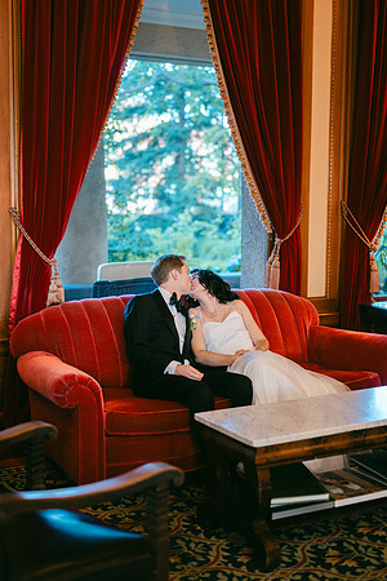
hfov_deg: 27.0
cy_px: 290
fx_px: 806
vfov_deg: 39.6
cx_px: 194
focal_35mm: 50
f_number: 1.8
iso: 320
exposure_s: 1/125
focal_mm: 50
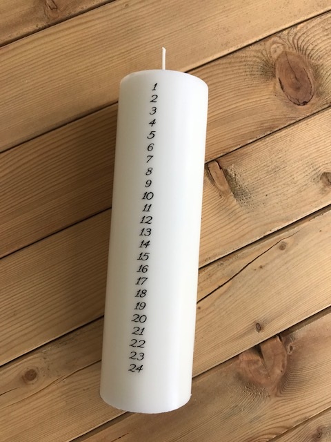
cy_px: 221
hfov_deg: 49.7
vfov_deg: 63.4
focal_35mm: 28
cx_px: 166
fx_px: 357
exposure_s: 1/104
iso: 20
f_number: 1.8
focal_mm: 3.99
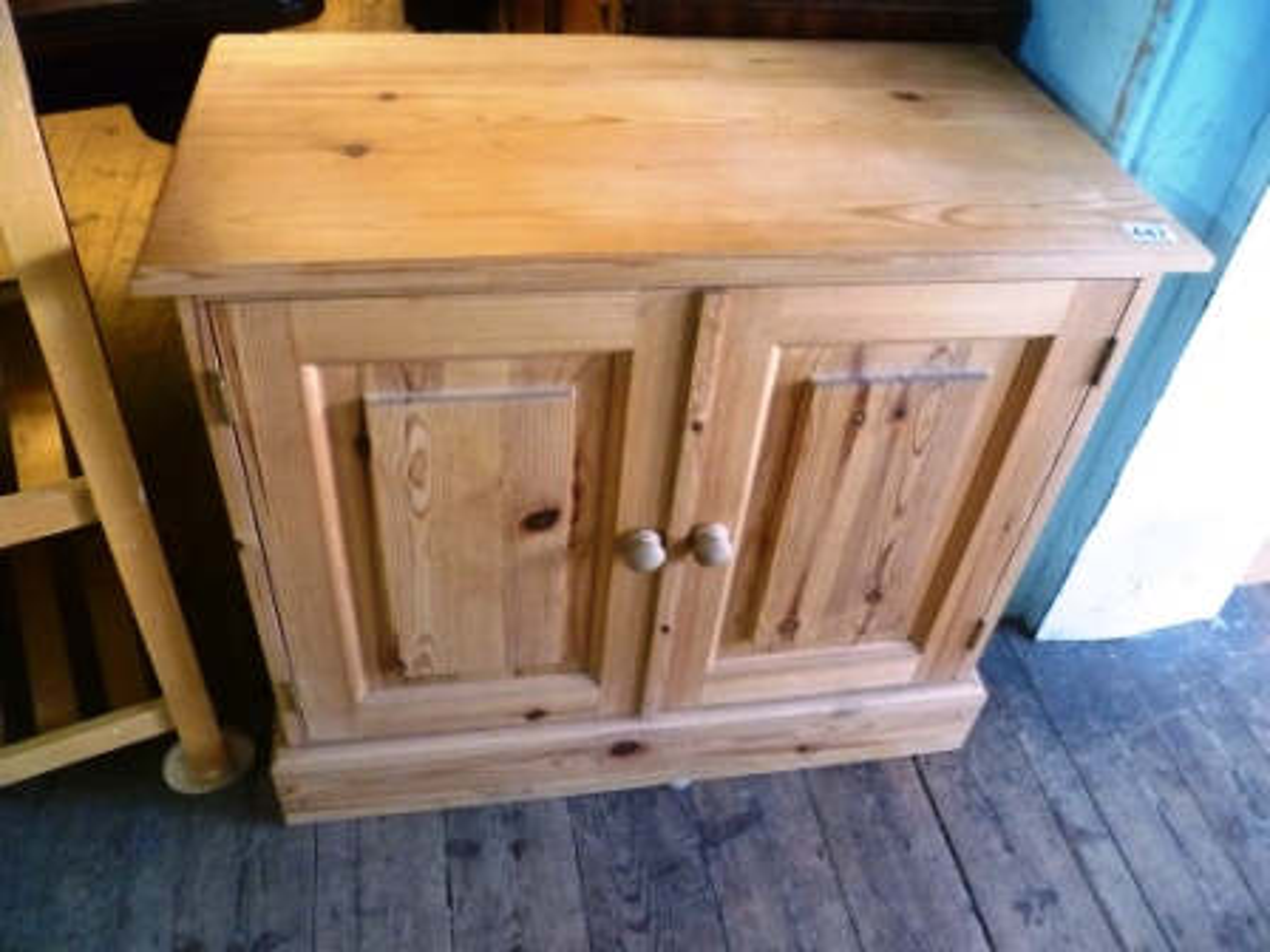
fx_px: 1027
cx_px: 635
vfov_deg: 49.7
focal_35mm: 28
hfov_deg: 63.4
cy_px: 476
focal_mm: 5
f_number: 2.8
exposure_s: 1/20
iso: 400
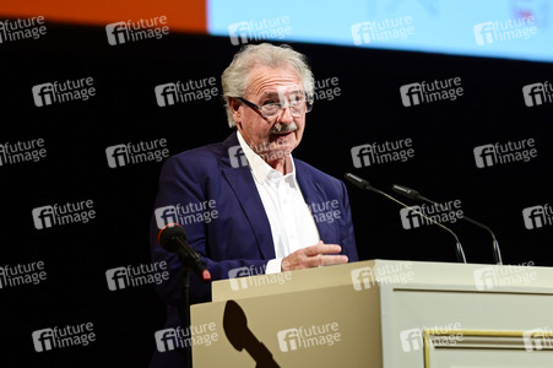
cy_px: 184
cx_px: 276
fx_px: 3070
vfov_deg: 6.9
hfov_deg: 10.3
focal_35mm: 200
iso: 1600
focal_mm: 200
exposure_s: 1/320
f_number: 3.2
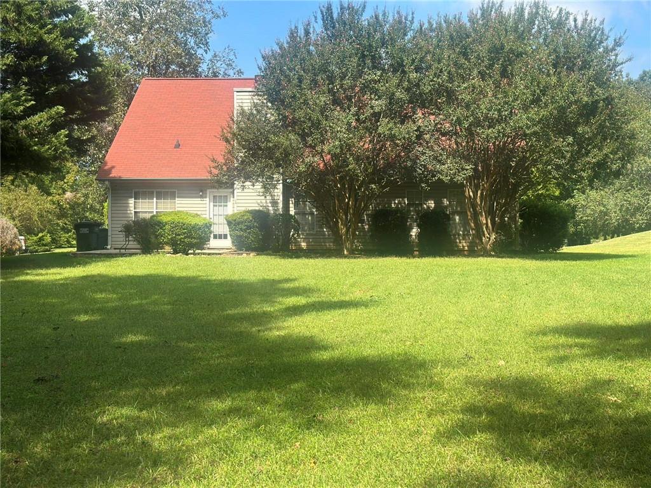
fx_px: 903
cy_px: 244
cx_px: 326
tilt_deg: -0.6
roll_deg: -0.8
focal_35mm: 48
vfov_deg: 30.3
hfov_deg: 39.7
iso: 80
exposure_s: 1/2597
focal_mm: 6.86
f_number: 1.78
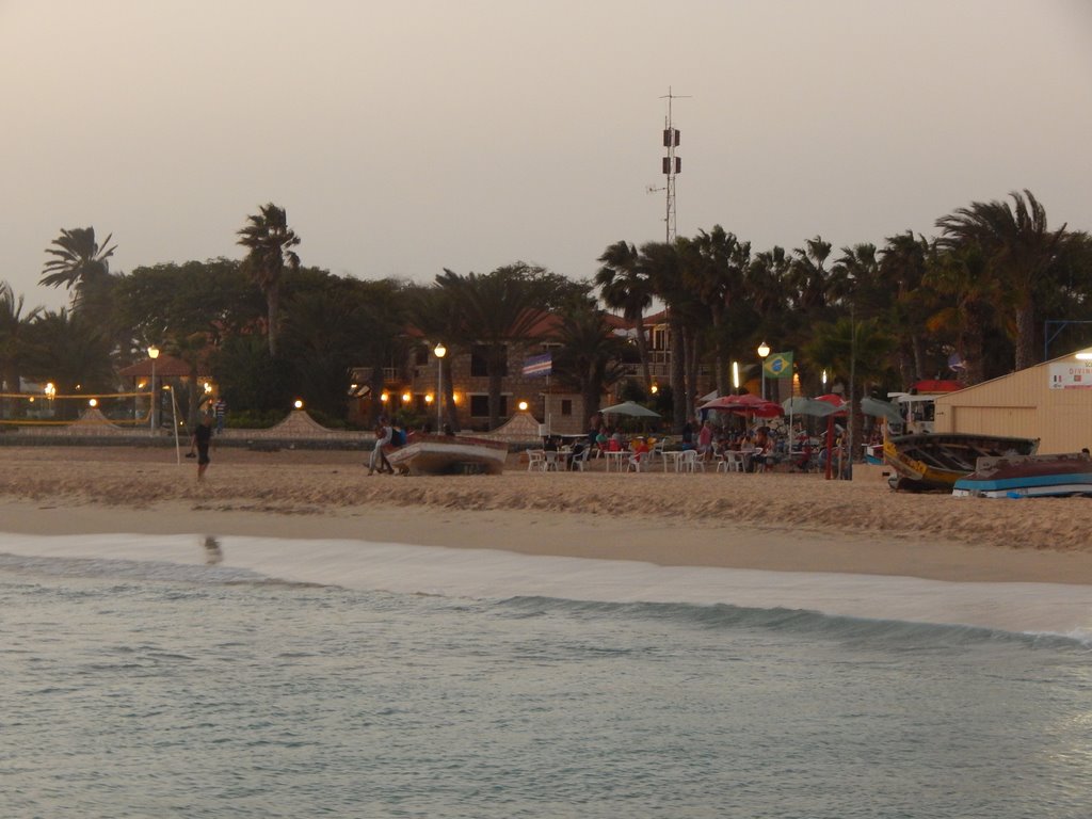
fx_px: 3596
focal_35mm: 114
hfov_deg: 17.3
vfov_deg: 13.0
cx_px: 546
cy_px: 410
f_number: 4.6
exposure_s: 1/25
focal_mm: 20.5
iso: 400
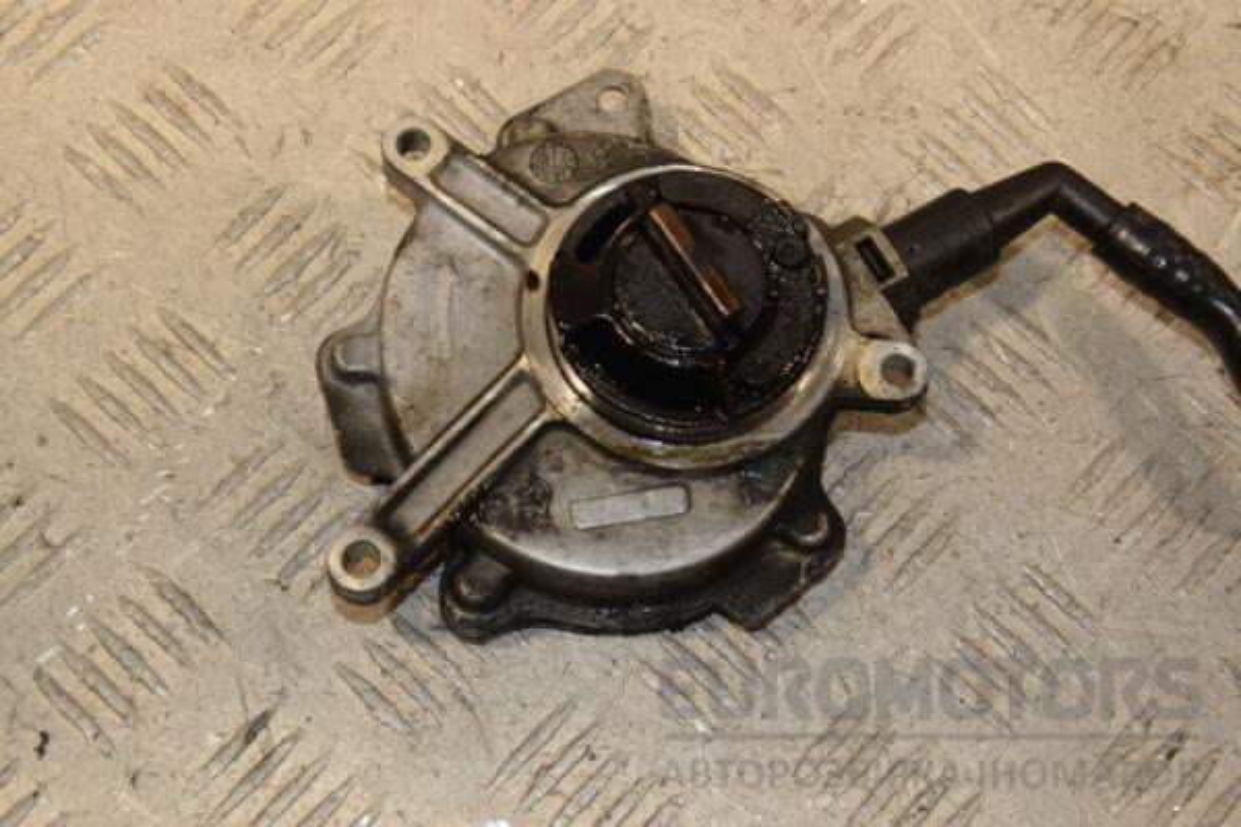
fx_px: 2585
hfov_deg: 27.0
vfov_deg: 18.2
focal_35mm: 75
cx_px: 620
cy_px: 414
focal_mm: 50
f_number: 8
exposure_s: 1/200
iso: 800
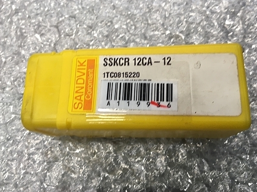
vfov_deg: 45.4
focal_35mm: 31
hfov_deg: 58.4
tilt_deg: -74.9
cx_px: 126
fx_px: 230
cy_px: 96
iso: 50
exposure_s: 1/30
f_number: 2.2
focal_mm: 4.15
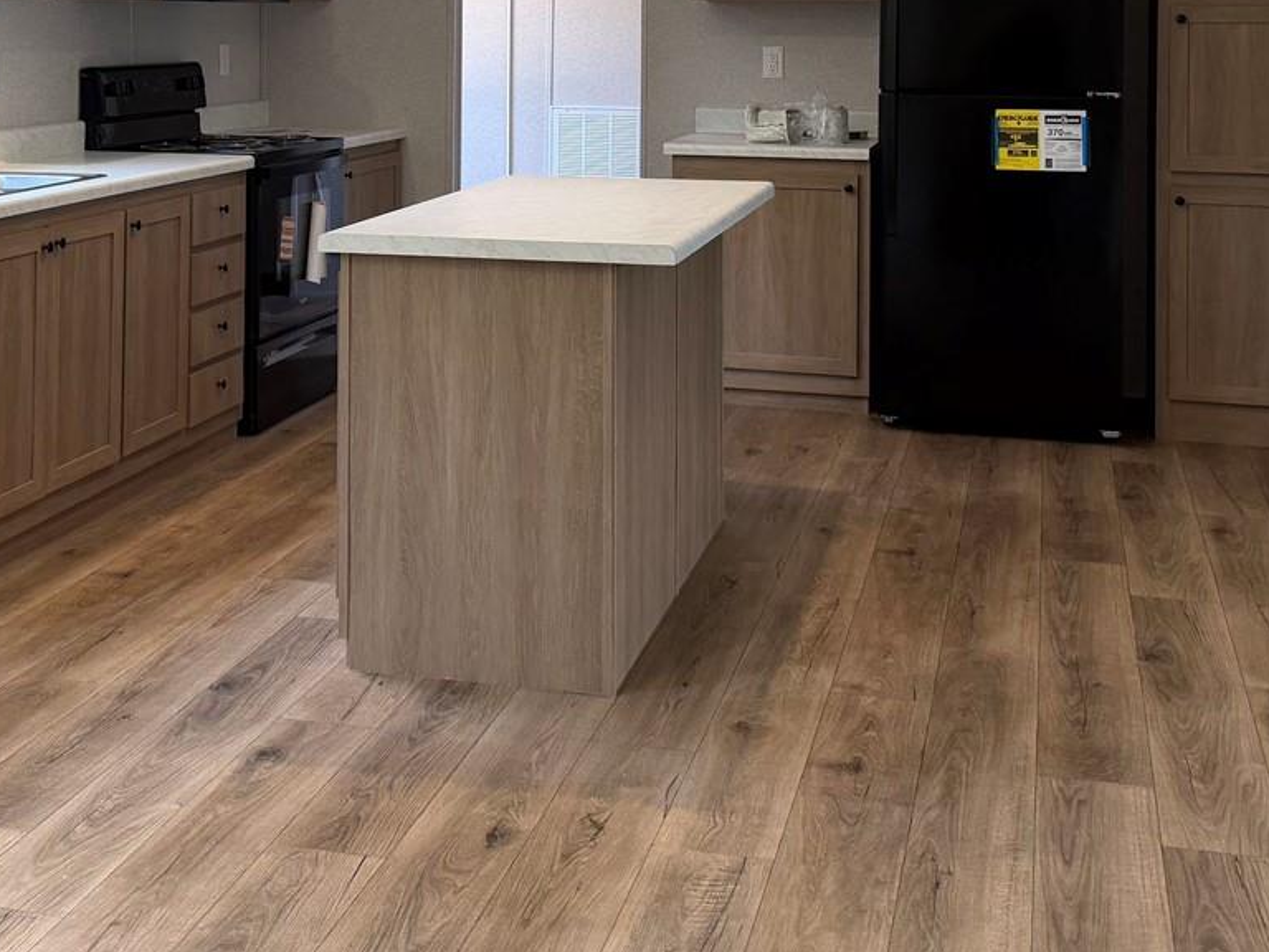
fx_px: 1833
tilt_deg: +0.3
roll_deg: -0.2
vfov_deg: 27.6
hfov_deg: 38.1
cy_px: 20
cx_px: 563
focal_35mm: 50
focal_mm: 6.76
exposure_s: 1/120
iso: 160
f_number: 1.78
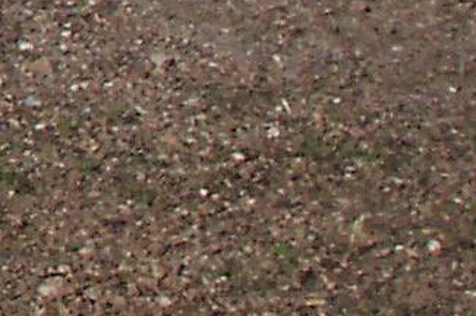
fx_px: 3487
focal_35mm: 264
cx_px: -926
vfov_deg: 4.8
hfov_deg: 7.0
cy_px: -838
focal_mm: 7.5
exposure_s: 1/350
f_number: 9.5
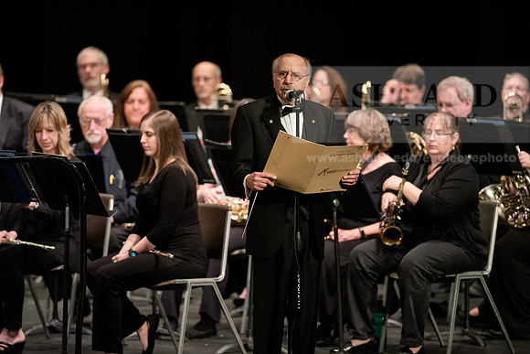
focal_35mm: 300
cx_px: 265
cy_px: 177
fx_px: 4417
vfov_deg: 4.6
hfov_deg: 6.9
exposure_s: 1/250
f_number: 2.8
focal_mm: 300
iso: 4000
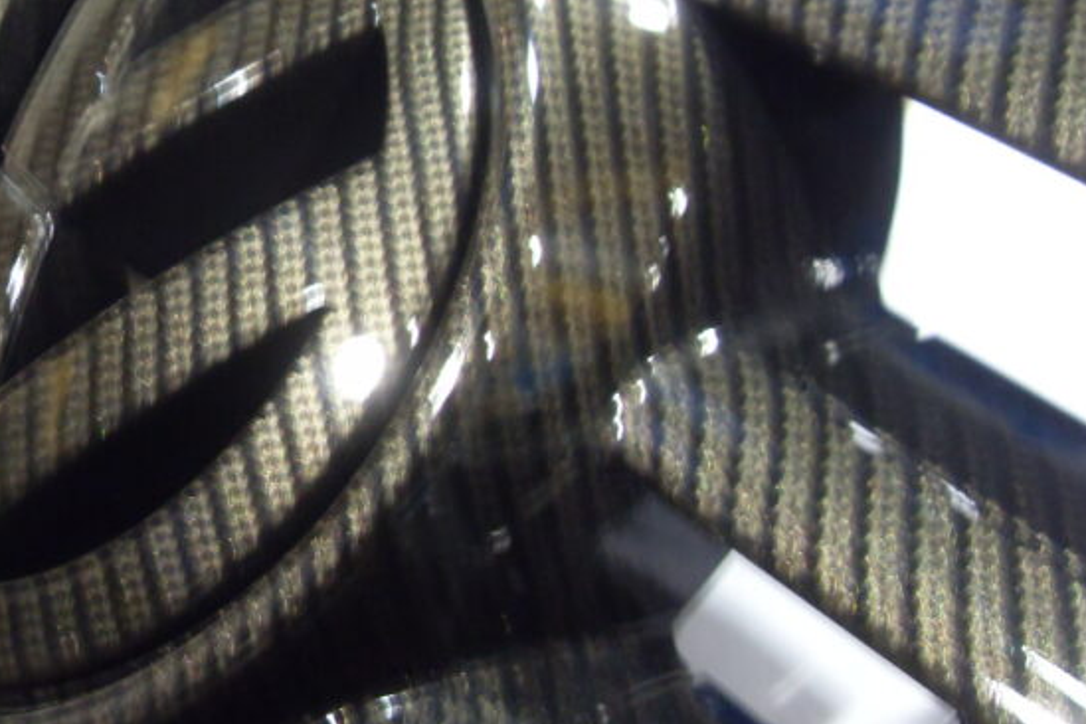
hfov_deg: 37.3
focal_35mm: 53
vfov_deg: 25.5
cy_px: 307
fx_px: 1599
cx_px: 406
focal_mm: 6.3
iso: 200
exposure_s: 1/6
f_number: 2.8
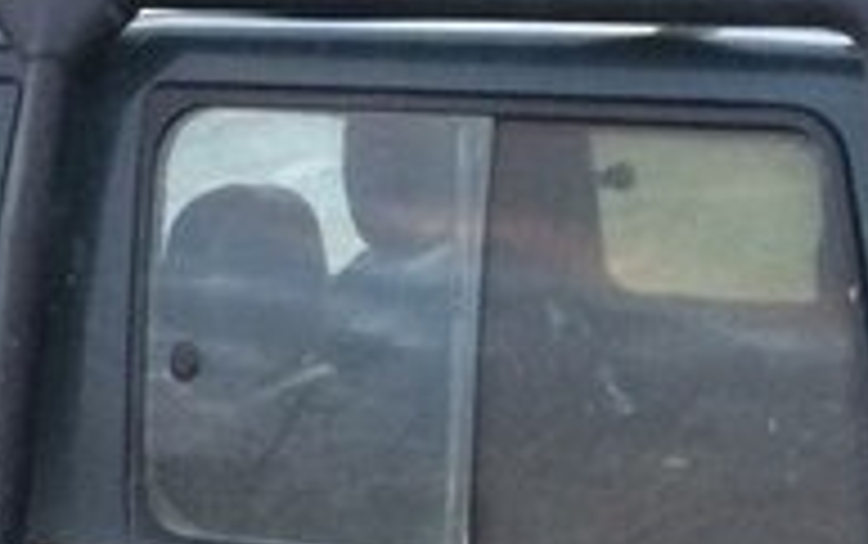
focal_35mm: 105
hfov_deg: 19.7
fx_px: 2486
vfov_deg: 12.0
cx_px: 238
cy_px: 776
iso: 80
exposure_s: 1/33
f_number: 2.2
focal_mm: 4.15
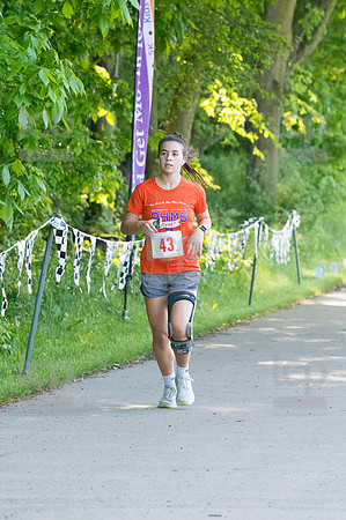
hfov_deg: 5.7
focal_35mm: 240
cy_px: 260
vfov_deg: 8.6
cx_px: 173
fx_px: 3468
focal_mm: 160
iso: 4000
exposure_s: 1/1600
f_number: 5.6
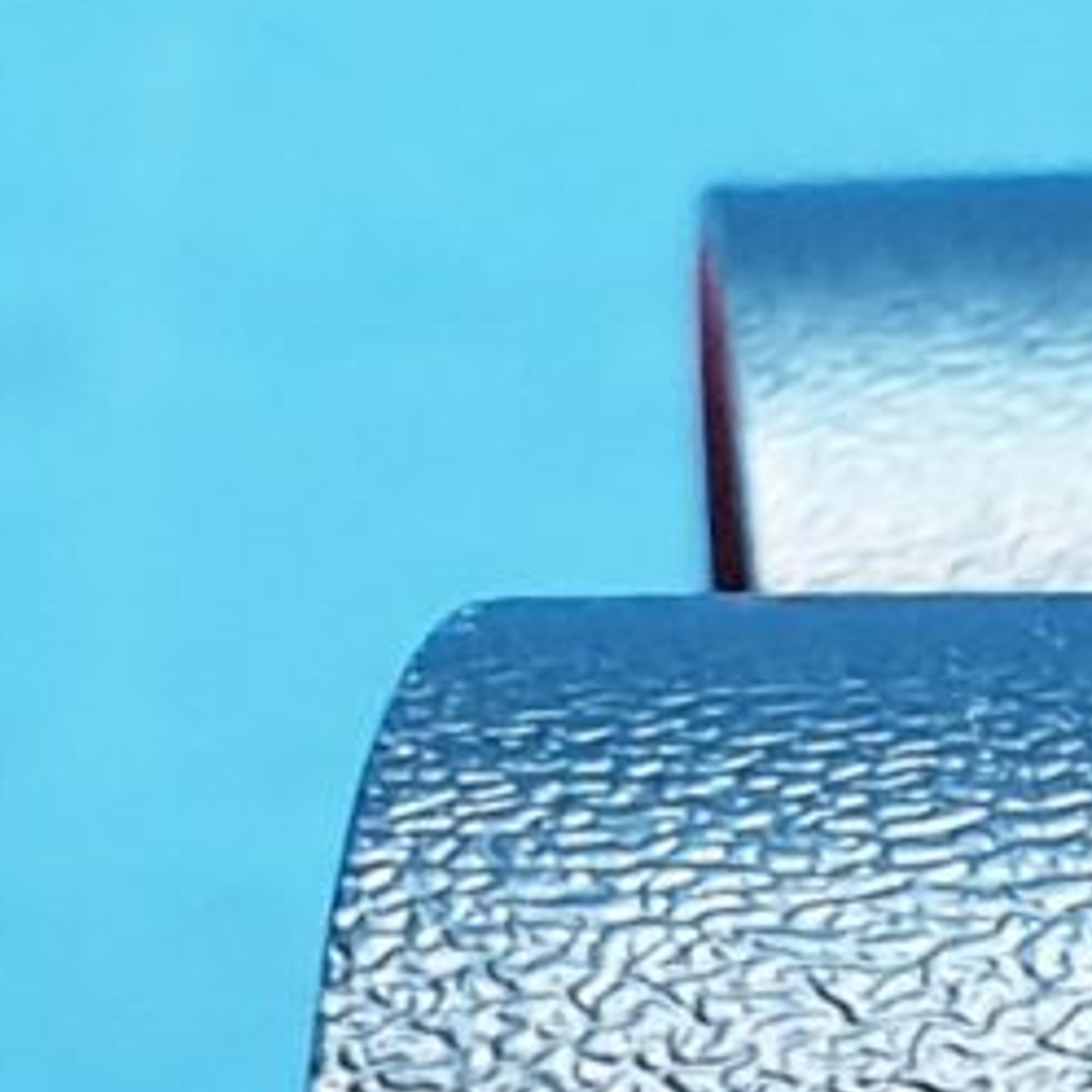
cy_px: 1833
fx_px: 8423
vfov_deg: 7.2
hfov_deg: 7.1
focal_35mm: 236
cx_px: 2215
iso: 200
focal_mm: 4.3
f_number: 2.4
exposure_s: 1/50
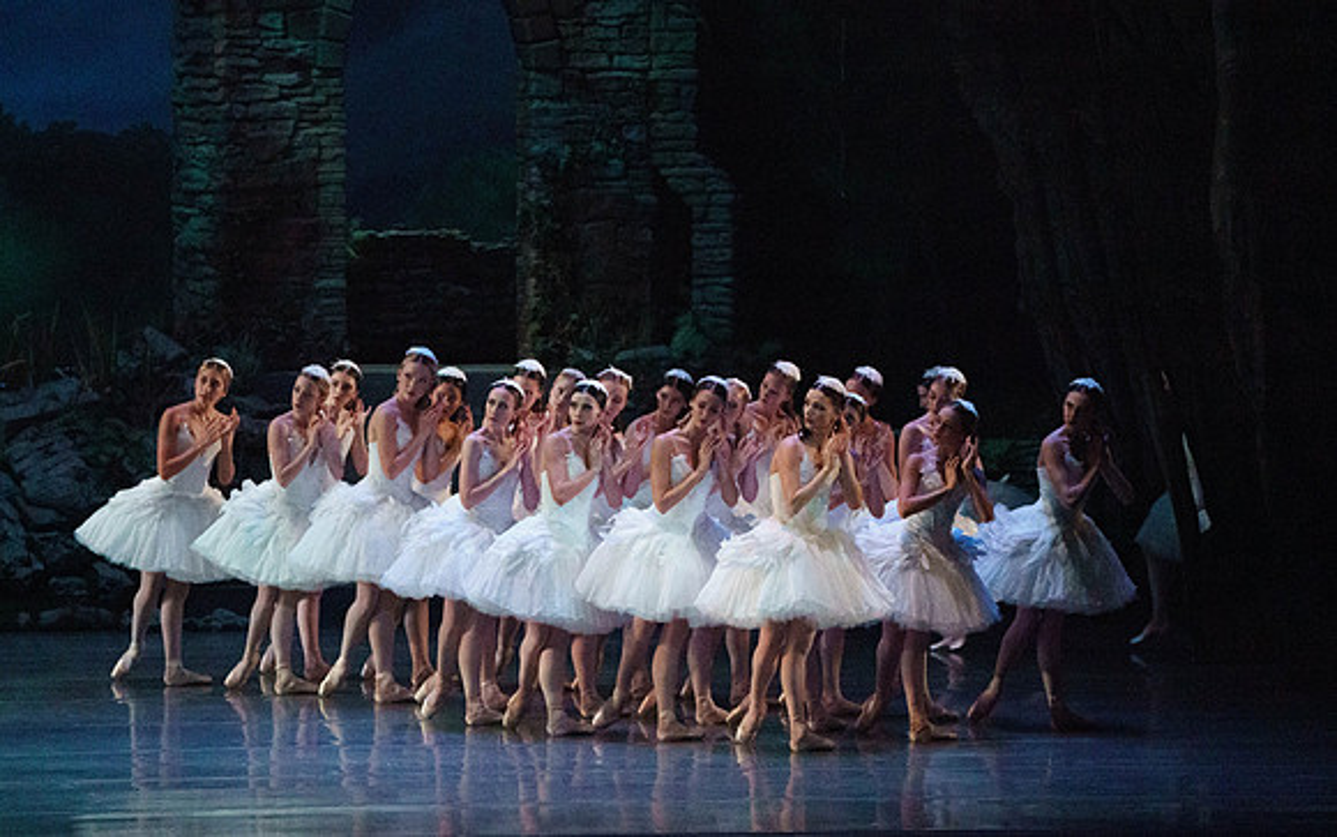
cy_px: 431
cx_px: 669
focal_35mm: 236
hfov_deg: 8.9
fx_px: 8587
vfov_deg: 5.6
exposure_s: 1/250
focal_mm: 226
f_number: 5.6
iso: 8000
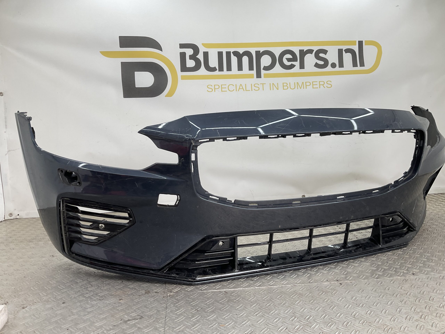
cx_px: 222
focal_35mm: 29
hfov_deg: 61.7
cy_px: 167
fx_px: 373
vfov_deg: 48.2
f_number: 1.8
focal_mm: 3
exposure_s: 1/122
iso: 16
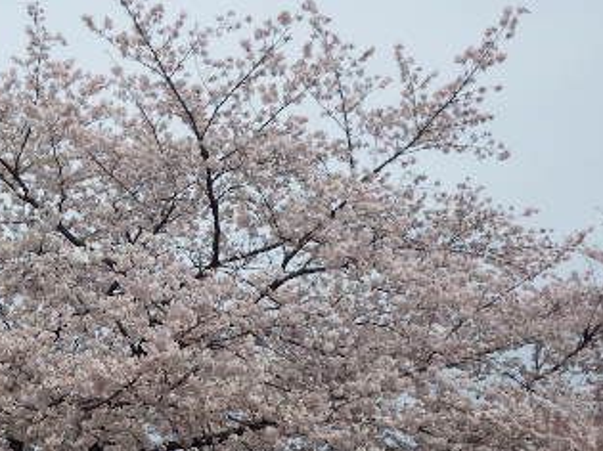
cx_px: 94
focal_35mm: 63
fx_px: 1097
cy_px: 334
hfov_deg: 29.8
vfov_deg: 23.1
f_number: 9.1
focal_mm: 5.5
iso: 125
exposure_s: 1/320
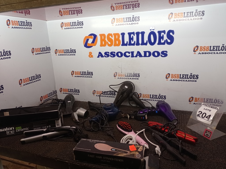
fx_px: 183
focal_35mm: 28
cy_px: 84
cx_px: 113
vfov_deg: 49.7
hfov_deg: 63.5
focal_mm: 4.7
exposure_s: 1/60
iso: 105
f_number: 1.79
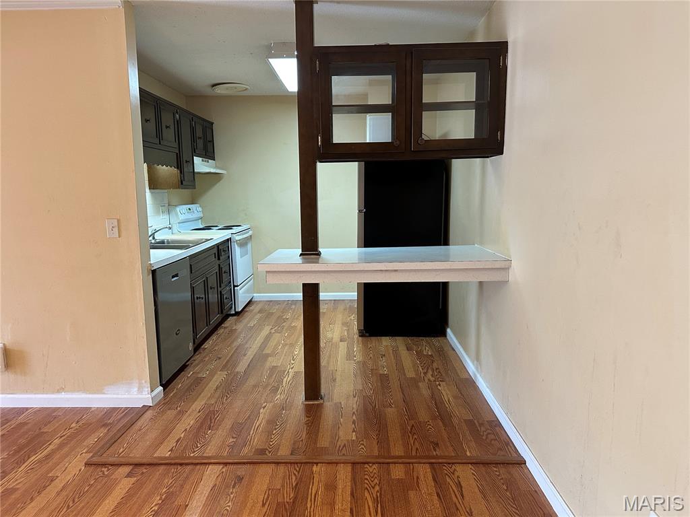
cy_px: 258
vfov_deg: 56.8
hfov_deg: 71.6
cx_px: 345
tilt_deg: -7.9
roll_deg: +0.7
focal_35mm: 24
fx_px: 478
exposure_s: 1/60
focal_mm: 6.86
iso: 320
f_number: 1.78
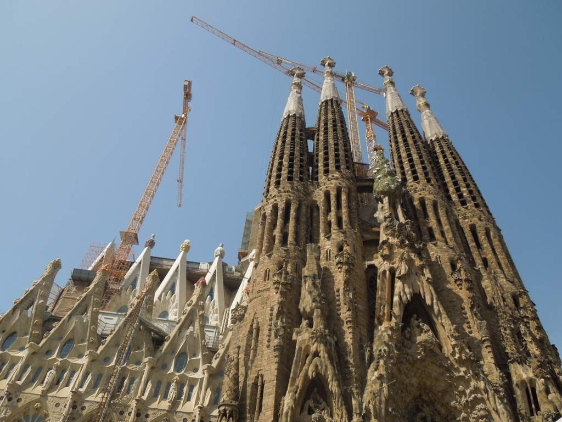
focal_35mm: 25
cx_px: 281
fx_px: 406
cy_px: 211
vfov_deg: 54.9
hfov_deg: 69.4
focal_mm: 4.5
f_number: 6.6
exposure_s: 1/320
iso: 100
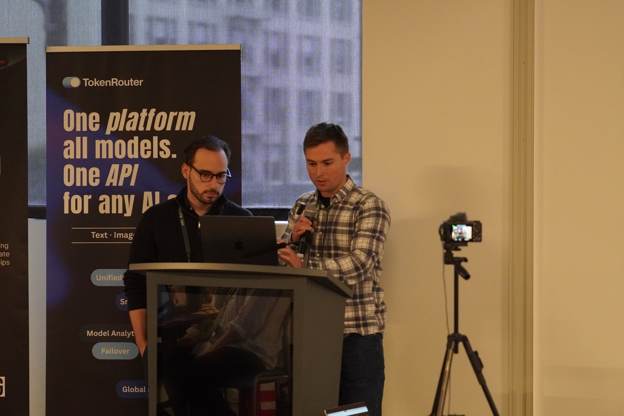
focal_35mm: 112
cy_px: 208
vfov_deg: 12.2
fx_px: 1950
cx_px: 312
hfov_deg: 18.2
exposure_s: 1/160
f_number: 3.5
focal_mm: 75
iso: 6400
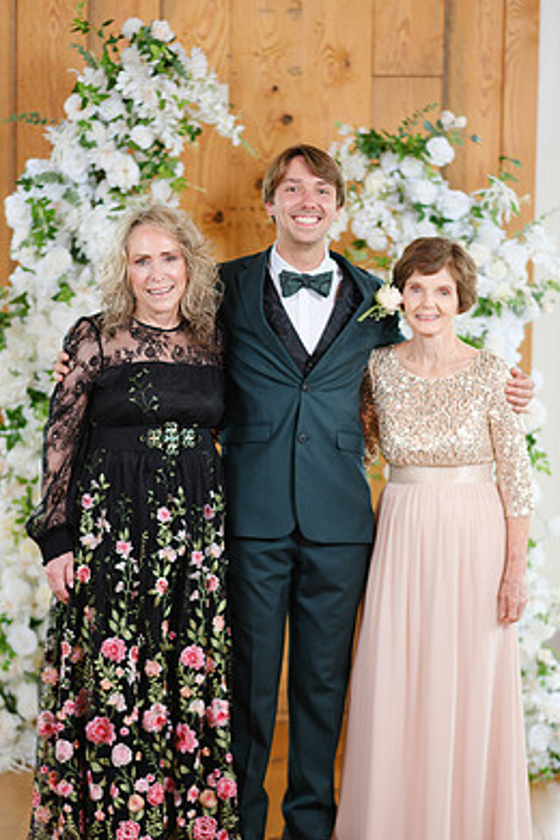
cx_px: 308
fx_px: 2263
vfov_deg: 21.0
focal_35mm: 97
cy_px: 480
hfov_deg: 14.1
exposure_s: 1/250
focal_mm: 56
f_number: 1.4
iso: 250
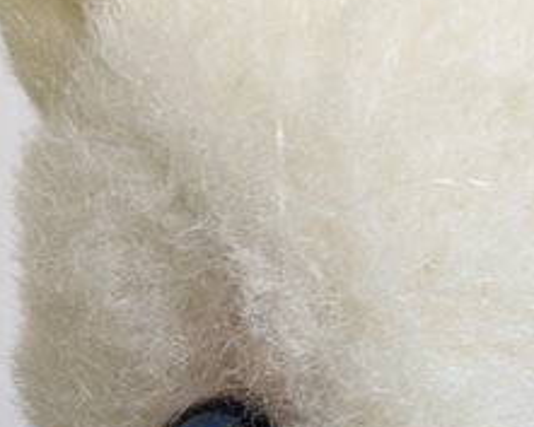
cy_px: 680
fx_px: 1486
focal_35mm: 94
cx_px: 459
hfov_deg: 20.1
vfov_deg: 14.9
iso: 175
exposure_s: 1/25
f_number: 1.89
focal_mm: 5.43
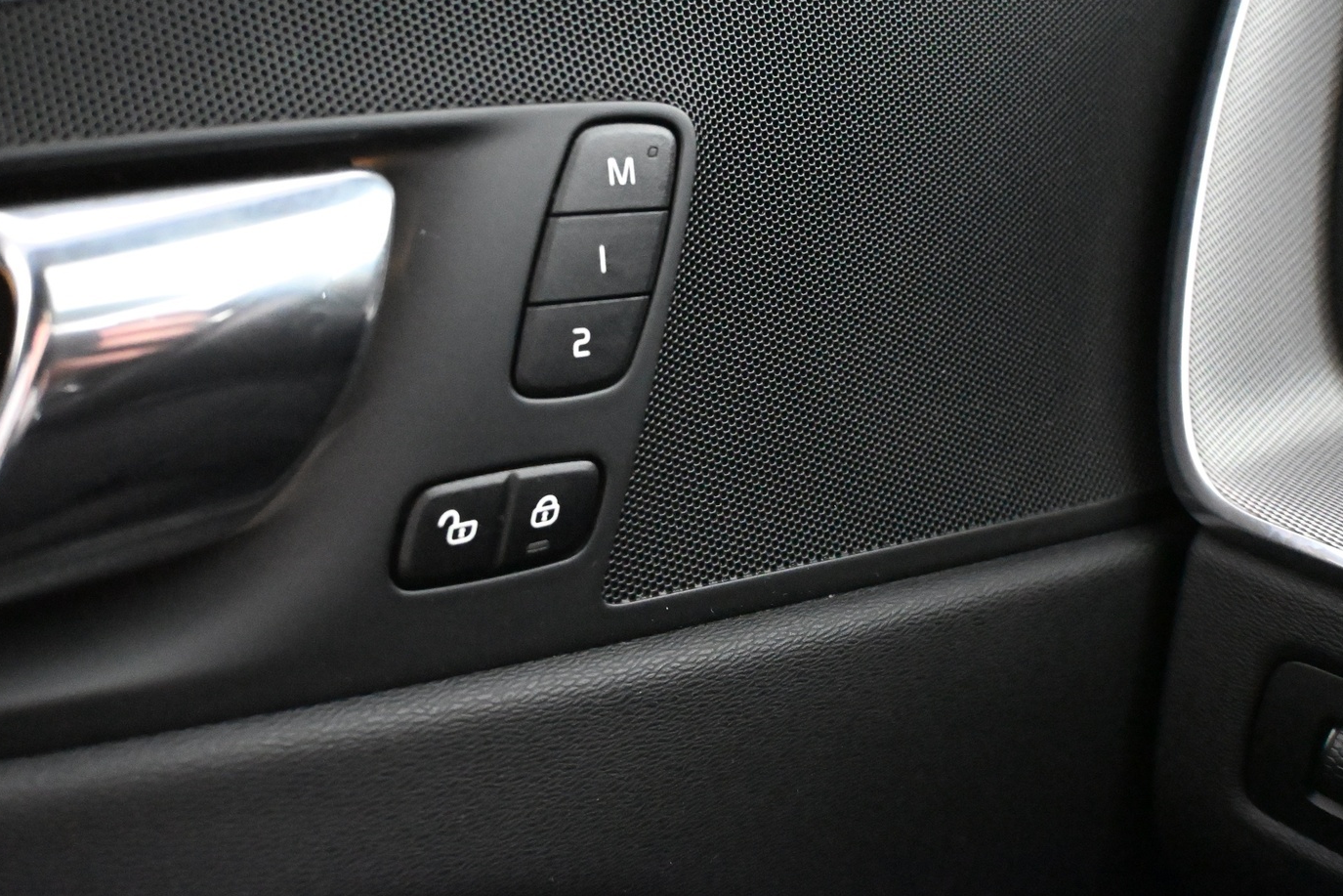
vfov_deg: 25.1
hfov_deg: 36.9
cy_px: 385
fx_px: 2010
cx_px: 607
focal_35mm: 54
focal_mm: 30.5
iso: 12800
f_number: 4.8
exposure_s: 1/60
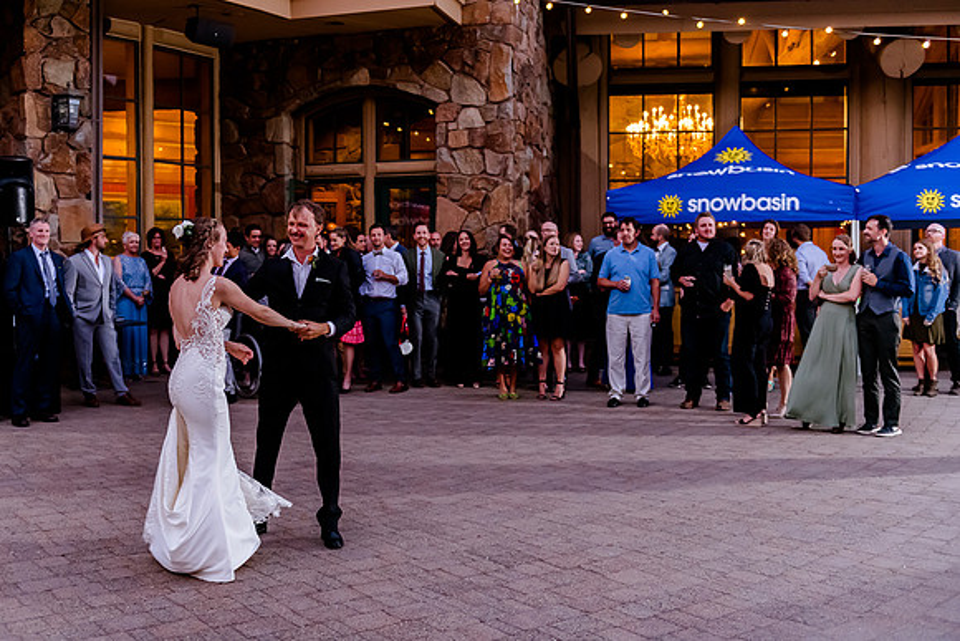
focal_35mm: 41
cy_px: 290
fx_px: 1097
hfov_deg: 47.2
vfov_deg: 32.5
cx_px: 424
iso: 3200
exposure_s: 1/200
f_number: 2.8
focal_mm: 36
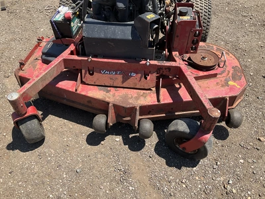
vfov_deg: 48.2
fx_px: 222
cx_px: 132
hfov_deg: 61.7
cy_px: 100
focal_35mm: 29
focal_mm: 3
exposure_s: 1/1035
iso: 25
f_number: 1.8
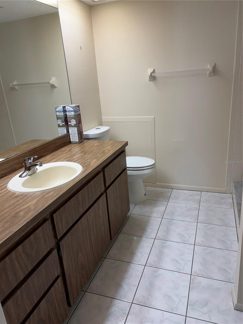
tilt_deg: -15.5
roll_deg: +5.3
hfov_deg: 53.1
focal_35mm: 26
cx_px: 122
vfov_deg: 67.3
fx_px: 243
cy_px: 162
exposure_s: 1/120
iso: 80
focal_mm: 5.96
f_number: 1.6
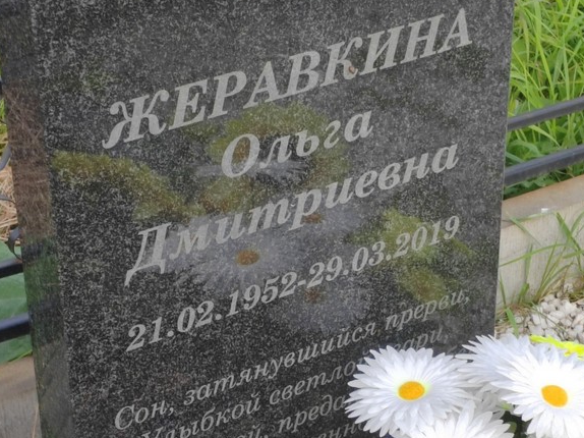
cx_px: 320
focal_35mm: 99
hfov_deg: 19.8
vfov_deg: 14.9
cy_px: 259
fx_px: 1670
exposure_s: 1/480
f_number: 1.9
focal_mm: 5.52
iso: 100
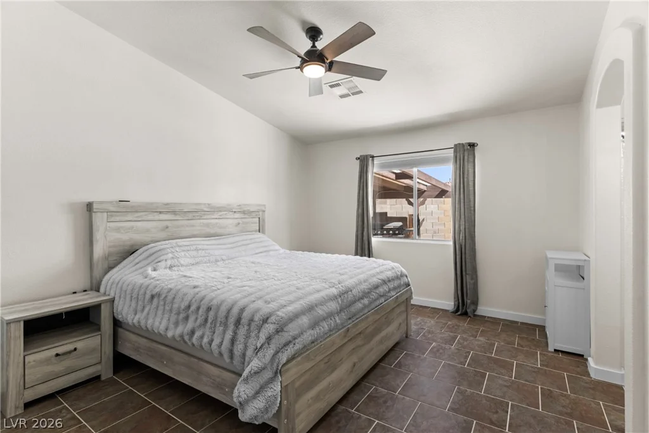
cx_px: 324
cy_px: 216
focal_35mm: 17
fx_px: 306
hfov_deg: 93.3
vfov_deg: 70.5
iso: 400
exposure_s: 1/25
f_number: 8
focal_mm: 17
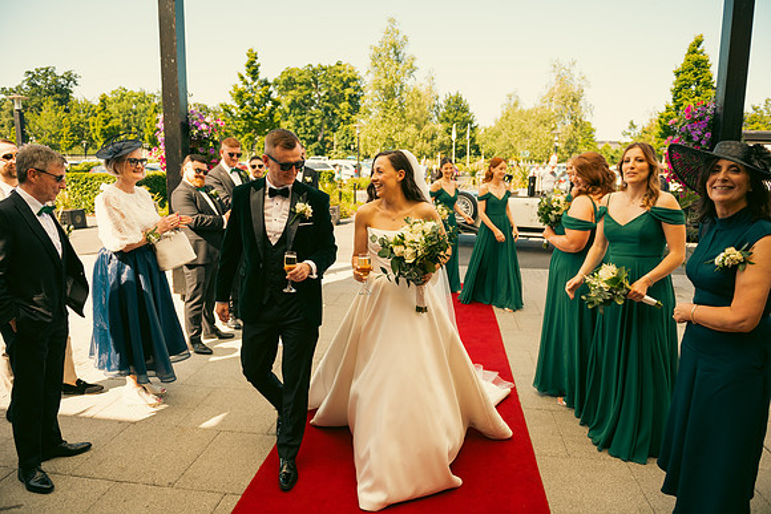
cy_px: 257
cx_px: 386
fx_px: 514
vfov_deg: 53.2
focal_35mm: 24
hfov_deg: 73.7
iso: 125
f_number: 3.5
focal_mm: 24
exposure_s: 1/400
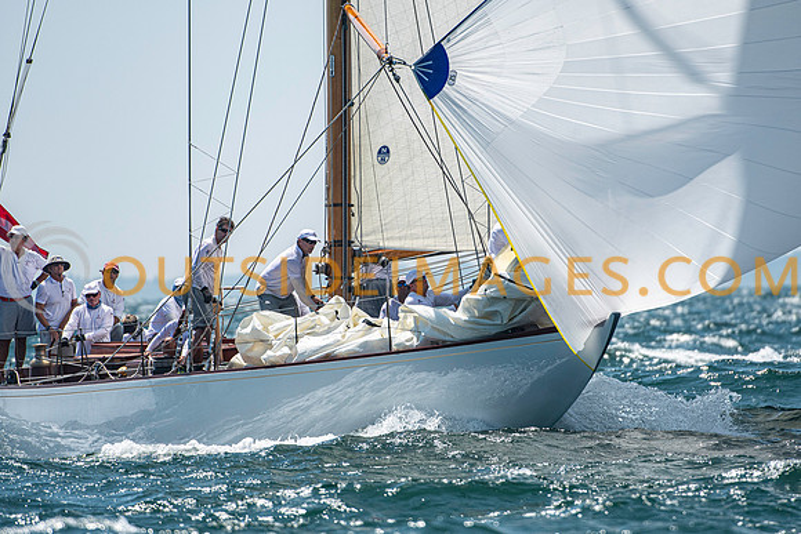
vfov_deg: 2.3
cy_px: 267
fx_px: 13352
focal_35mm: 600
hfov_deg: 3.4
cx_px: 400
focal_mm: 400
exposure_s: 1/2500
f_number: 5.6
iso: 400
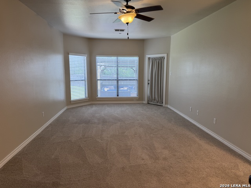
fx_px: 174
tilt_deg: -8.0
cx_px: 126
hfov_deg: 71.6
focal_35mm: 24
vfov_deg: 56.8
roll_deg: +0.0
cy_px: 94
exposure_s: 1/173
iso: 100
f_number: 1.78
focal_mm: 6.76
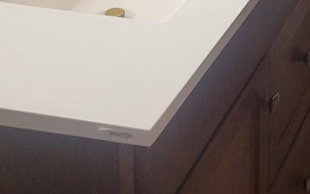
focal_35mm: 108
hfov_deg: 18.1
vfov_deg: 10.8
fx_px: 912
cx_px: 397
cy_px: -224
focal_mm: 5.4
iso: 250
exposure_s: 1/120
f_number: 1.8
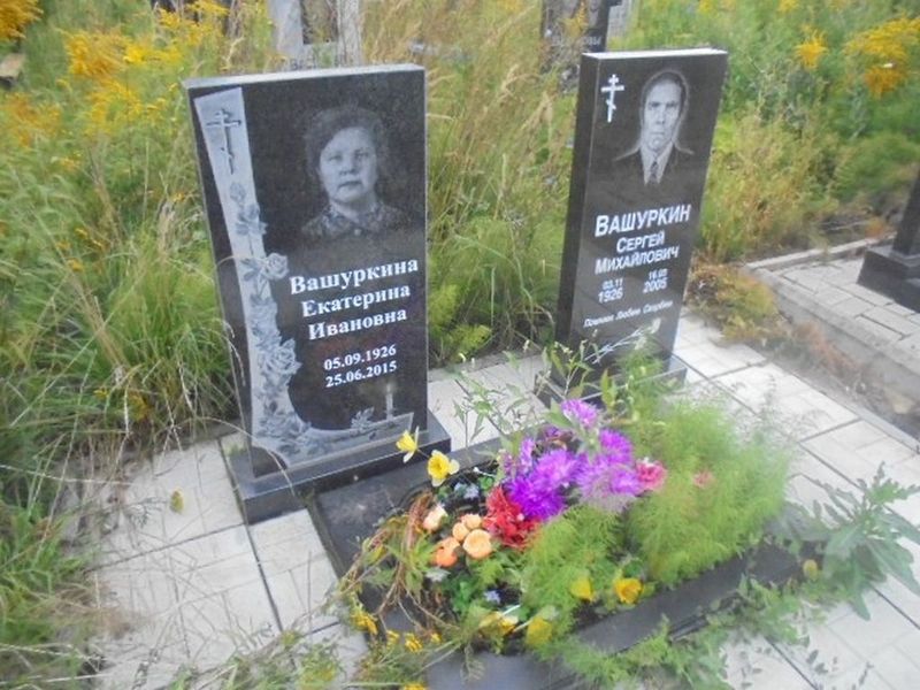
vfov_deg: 53.1
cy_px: 345
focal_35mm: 26
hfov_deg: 67.3
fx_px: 691
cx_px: 460
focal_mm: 4.6
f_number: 3.5
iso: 800
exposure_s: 1/80
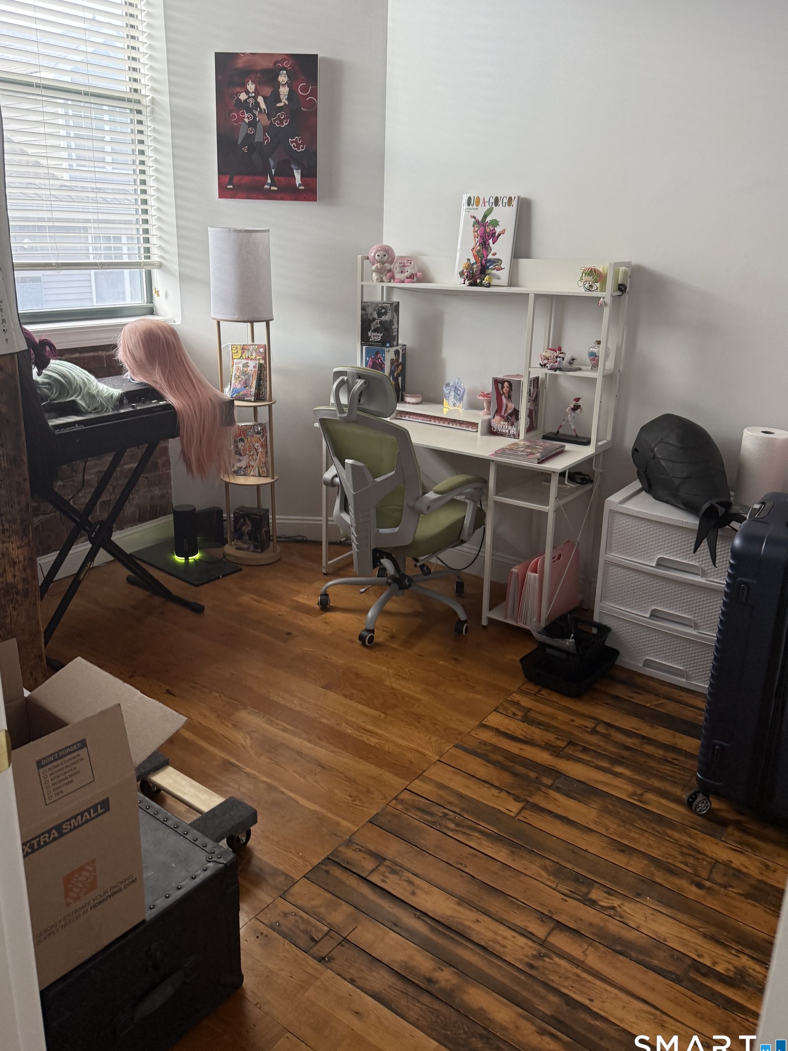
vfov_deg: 65.2
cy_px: 478
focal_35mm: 27
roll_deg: +1.0
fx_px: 820
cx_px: 369
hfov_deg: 51.3
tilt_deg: -11.5
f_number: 1.78
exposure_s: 1/60
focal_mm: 6.76
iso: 160
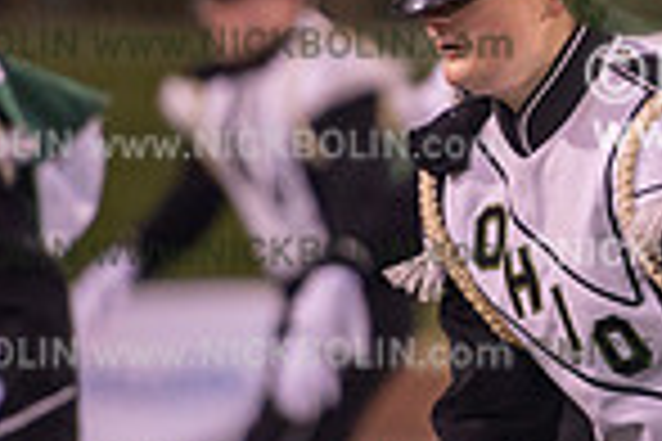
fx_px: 14544
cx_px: 869
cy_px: -61
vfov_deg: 1.7
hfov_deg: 2.6
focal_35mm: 791
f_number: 2.8
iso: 2500
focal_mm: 200
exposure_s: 1/1250
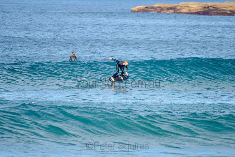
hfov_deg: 3.4
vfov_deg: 2.2
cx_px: 121
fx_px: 4004
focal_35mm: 613
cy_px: 76
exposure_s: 1/2000
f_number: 5.6
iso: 400
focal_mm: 500
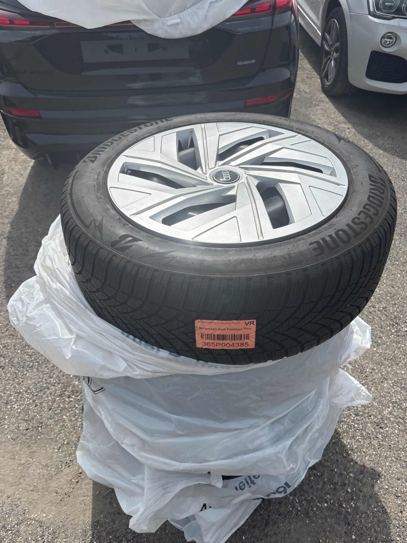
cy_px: 269
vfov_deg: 65.3
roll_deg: -2.7
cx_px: 211
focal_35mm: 27
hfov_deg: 51.3
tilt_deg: -39.8
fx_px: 423
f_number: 1.6
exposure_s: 1/7194
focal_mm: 5.96
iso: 50
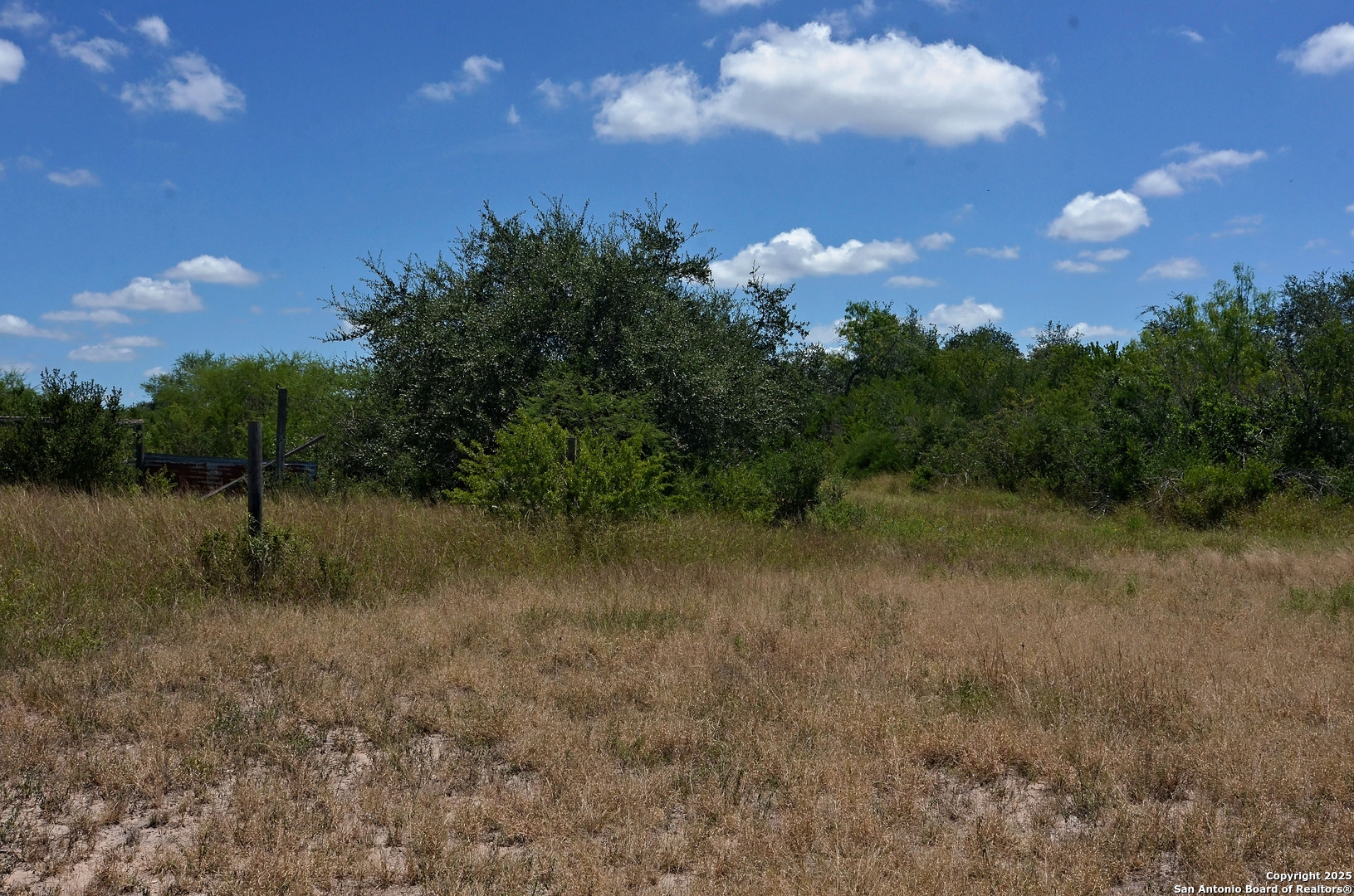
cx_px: 677
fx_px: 1351
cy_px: 448
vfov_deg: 36.7
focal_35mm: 36
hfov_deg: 53.2
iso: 250
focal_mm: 24
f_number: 10
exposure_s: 1/1000
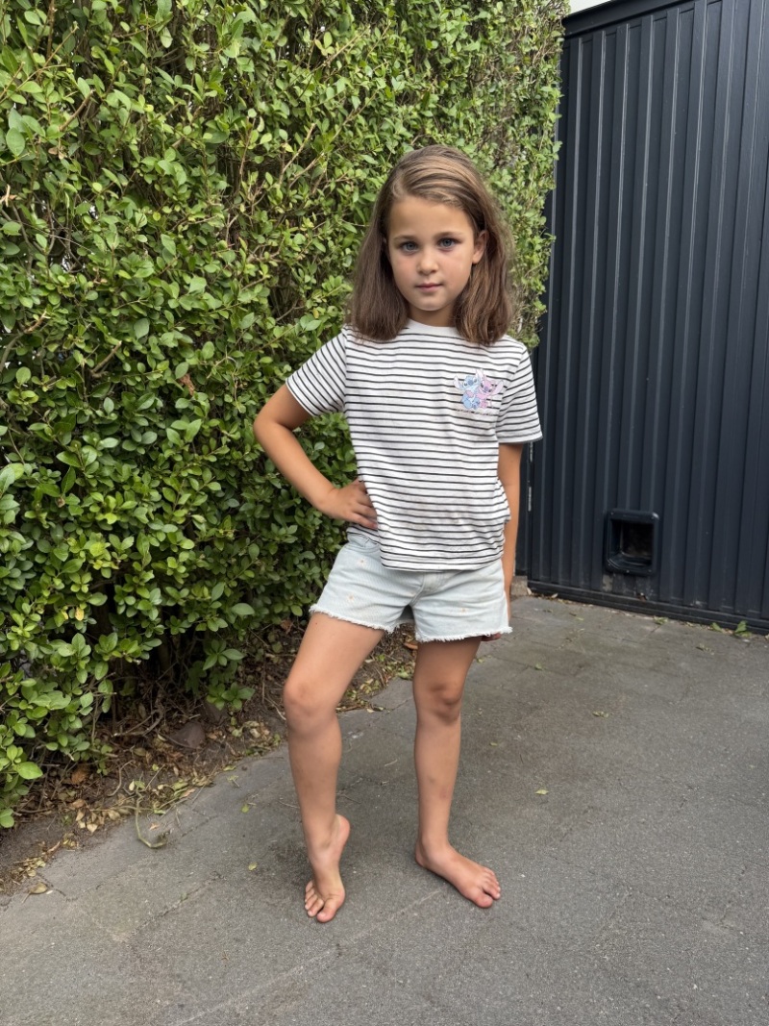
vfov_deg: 71.6
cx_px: 384
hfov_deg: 56.8
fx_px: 711
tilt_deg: -10.2
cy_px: 513
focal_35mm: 24
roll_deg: -0.2
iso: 80
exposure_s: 1/607
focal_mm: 6.76
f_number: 1.78
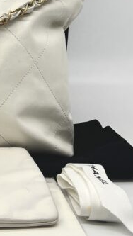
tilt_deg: -4.5
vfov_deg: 23.6
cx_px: -86
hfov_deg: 12.9
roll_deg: +0.0
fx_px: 544
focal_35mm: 87
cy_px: 13
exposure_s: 1/242
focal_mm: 5.7
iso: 40
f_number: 1.5
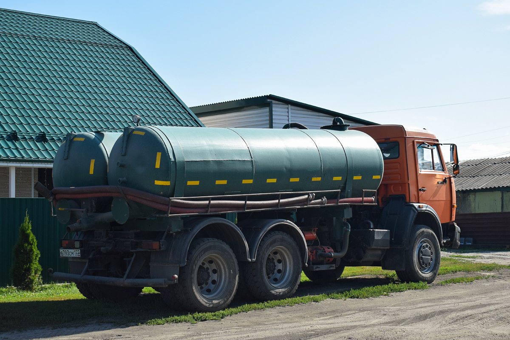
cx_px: 255
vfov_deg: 23.8
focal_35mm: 57
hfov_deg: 35.1
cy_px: 170
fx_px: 807
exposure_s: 1/640
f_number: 6.3
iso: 200
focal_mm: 38
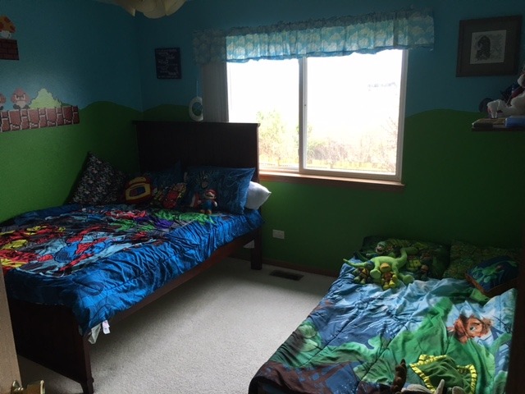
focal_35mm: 29
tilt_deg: -13.0
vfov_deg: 48.2
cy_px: 197
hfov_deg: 61.7
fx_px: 440
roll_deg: +1.7
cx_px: 262
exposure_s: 1/30
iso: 40
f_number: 2.2
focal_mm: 4.15
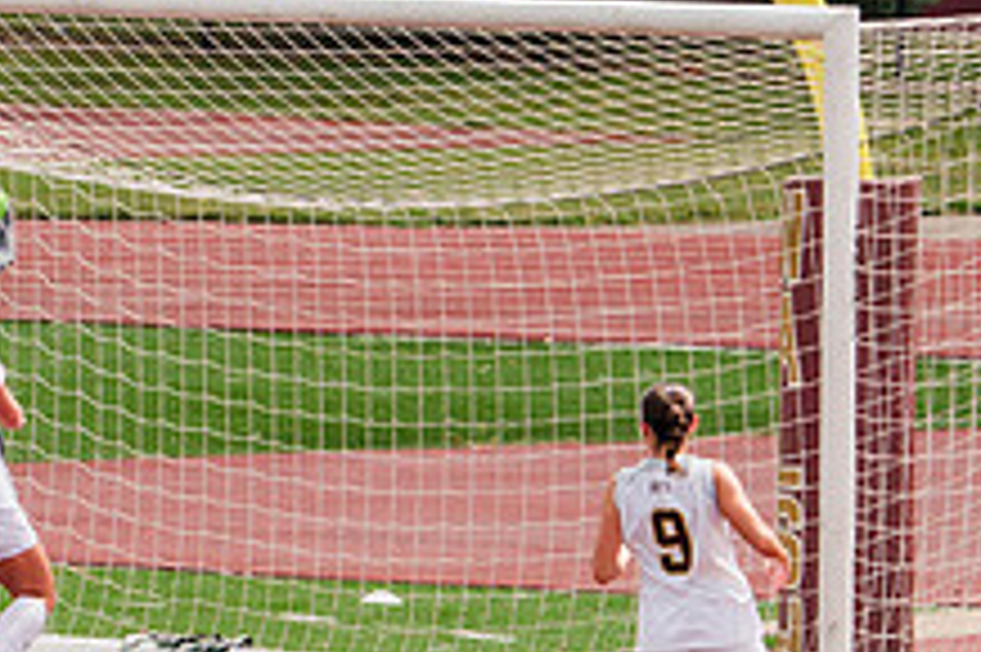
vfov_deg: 1.8
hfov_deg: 2.7
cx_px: -166
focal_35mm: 761
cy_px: 659
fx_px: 20721
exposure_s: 1/1600
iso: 400
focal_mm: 286
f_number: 5.6
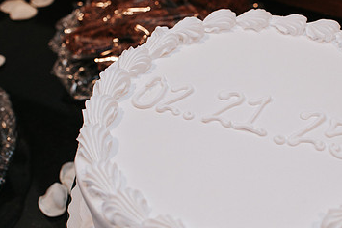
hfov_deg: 32.8
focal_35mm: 60
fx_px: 569
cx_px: 256
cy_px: 112
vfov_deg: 22.6
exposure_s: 1/200
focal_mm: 35
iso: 800
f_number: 4.5
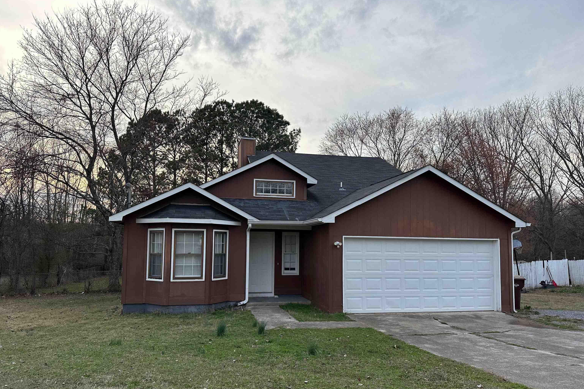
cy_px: 217
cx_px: 292
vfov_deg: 51.2
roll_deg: -1.2
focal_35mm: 25
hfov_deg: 71.5
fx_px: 406
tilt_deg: +2.9
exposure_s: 1/1321
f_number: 1.78
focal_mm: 6.86
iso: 80
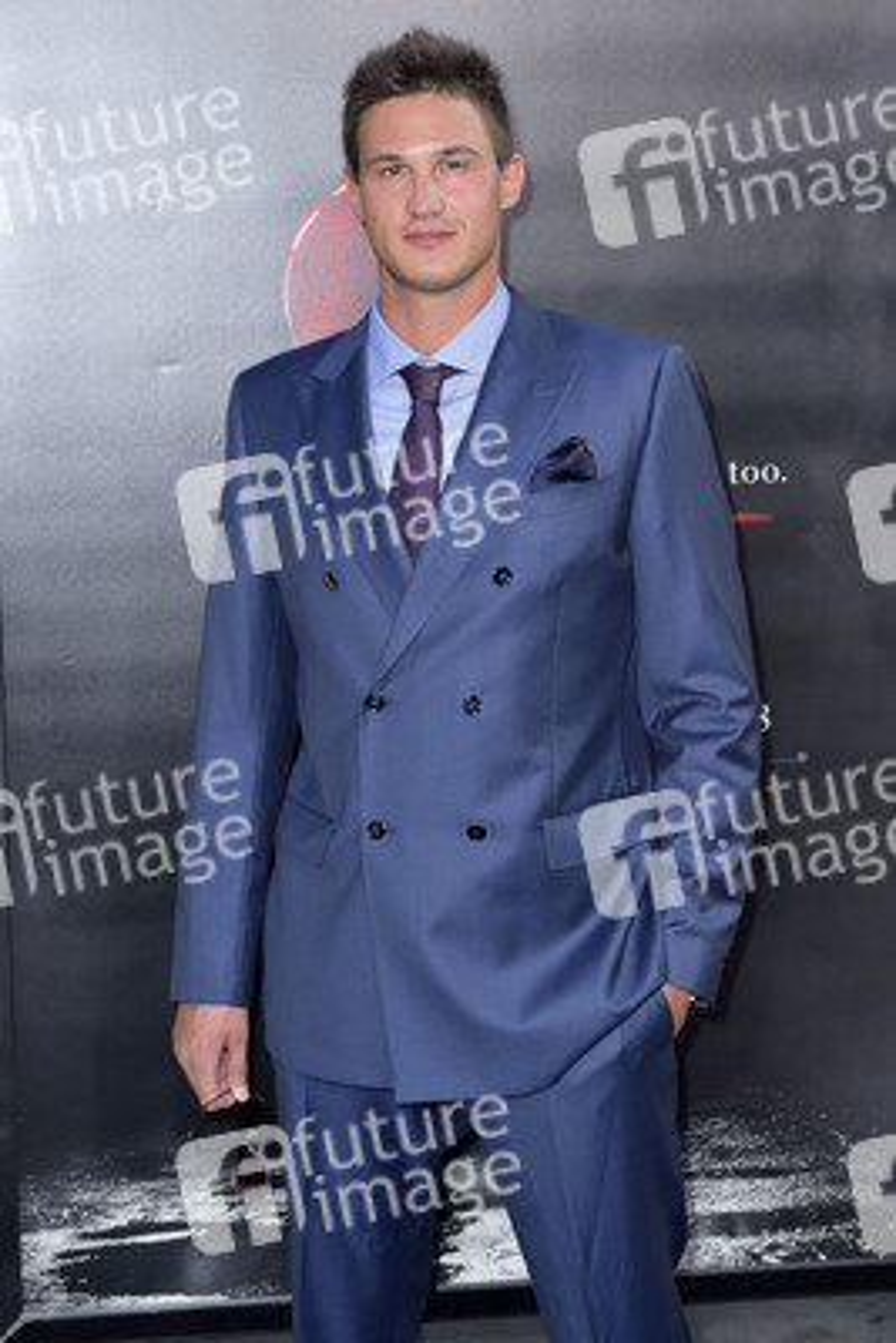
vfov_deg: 28.8
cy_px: 672
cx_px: 448
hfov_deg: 19.5
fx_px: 2611
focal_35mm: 70
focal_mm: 70
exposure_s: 1/250
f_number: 6.3
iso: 640
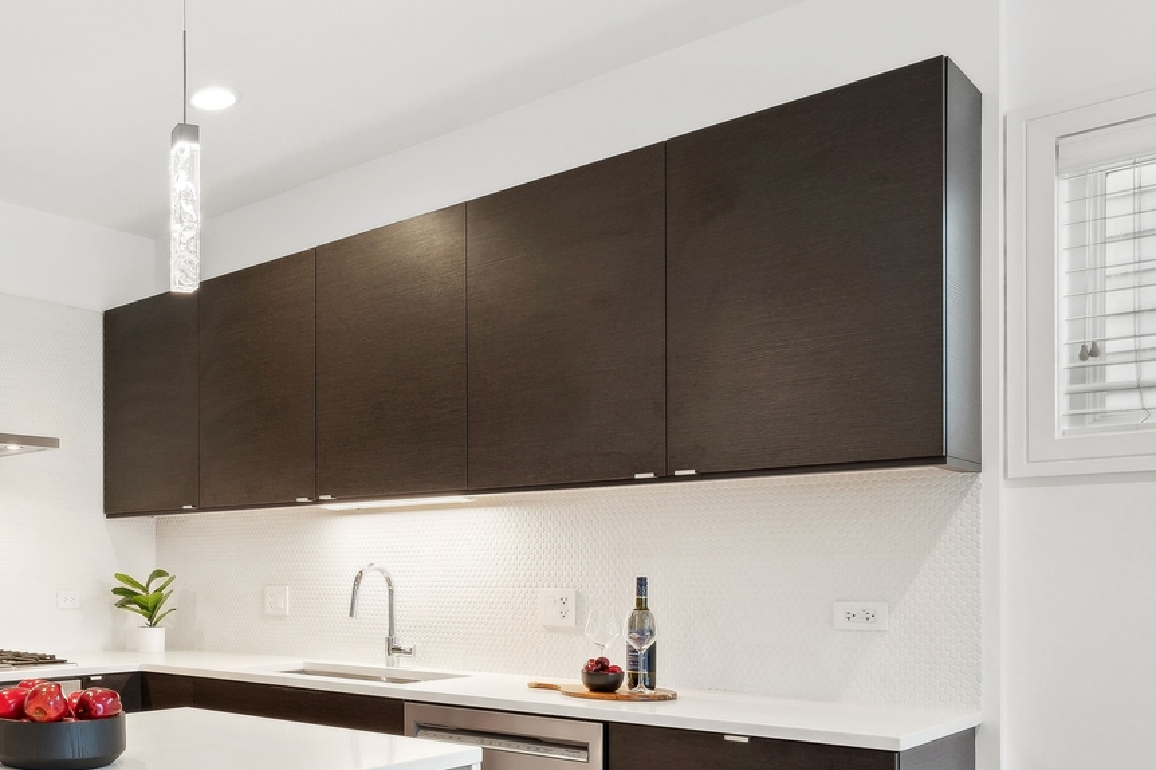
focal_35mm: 32
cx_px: 104
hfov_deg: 51.5
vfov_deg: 40.0
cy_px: 571
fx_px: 1027
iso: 200
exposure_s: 1/4
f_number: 9.5
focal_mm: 17
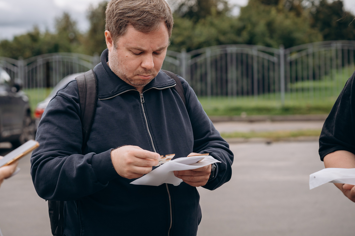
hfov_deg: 23.1
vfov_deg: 15.5
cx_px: 152
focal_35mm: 88
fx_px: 868
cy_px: 108
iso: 200
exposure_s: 1/1250
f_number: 4
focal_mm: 75
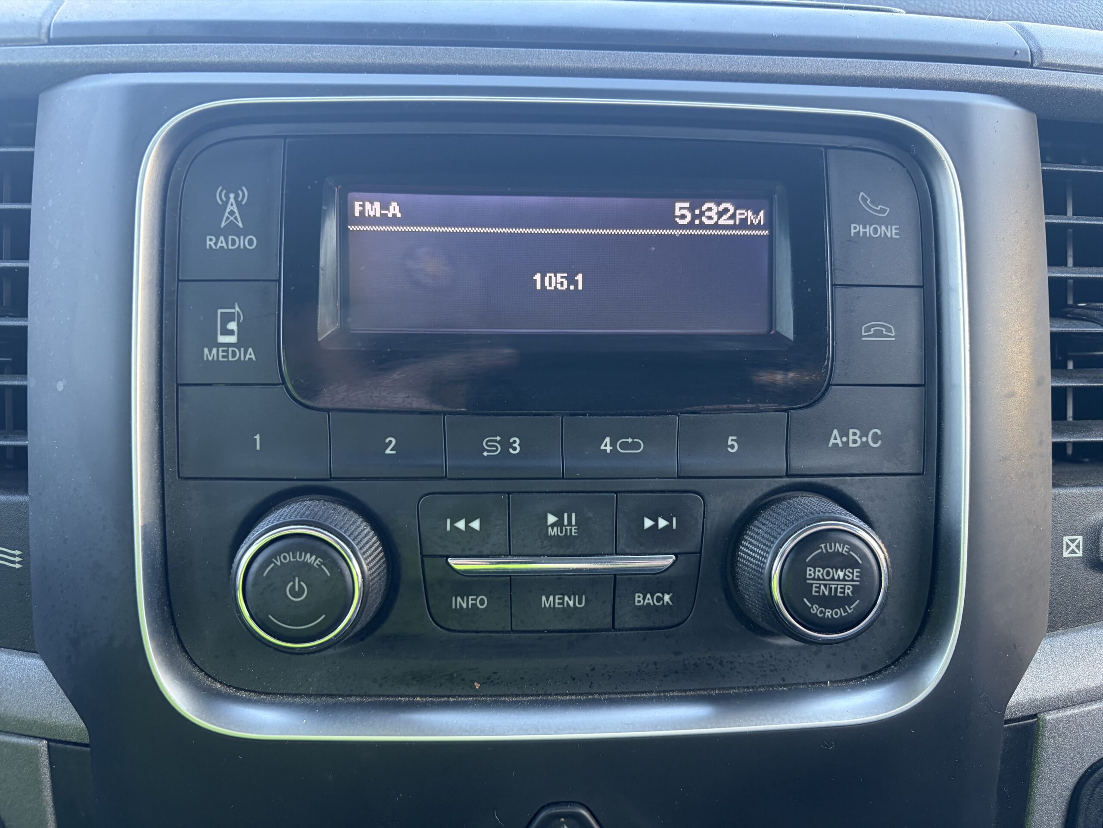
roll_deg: -1.9
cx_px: 552
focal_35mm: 26
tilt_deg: -16.7
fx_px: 828
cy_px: 414
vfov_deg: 53.1
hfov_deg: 67.3
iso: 125
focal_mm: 5.96
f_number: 1.6
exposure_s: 1/60
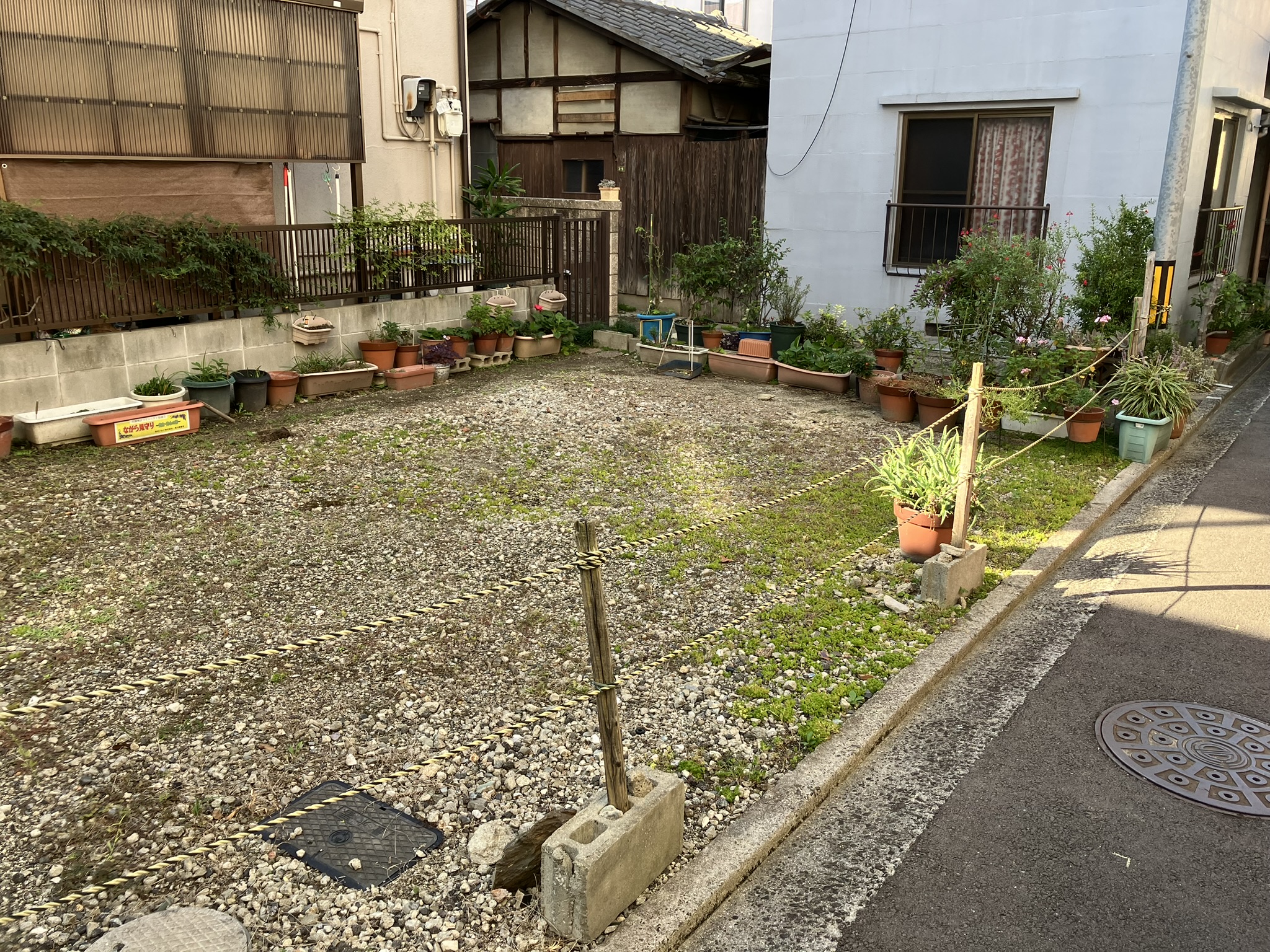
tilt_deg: -12.7
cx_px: 635
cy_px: 476
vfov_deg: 49.7
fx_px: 1027
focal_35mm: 28
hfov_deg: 63.4
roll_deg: +0.4
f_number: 1.8
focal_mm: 3.99
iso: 25
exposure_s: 1/160
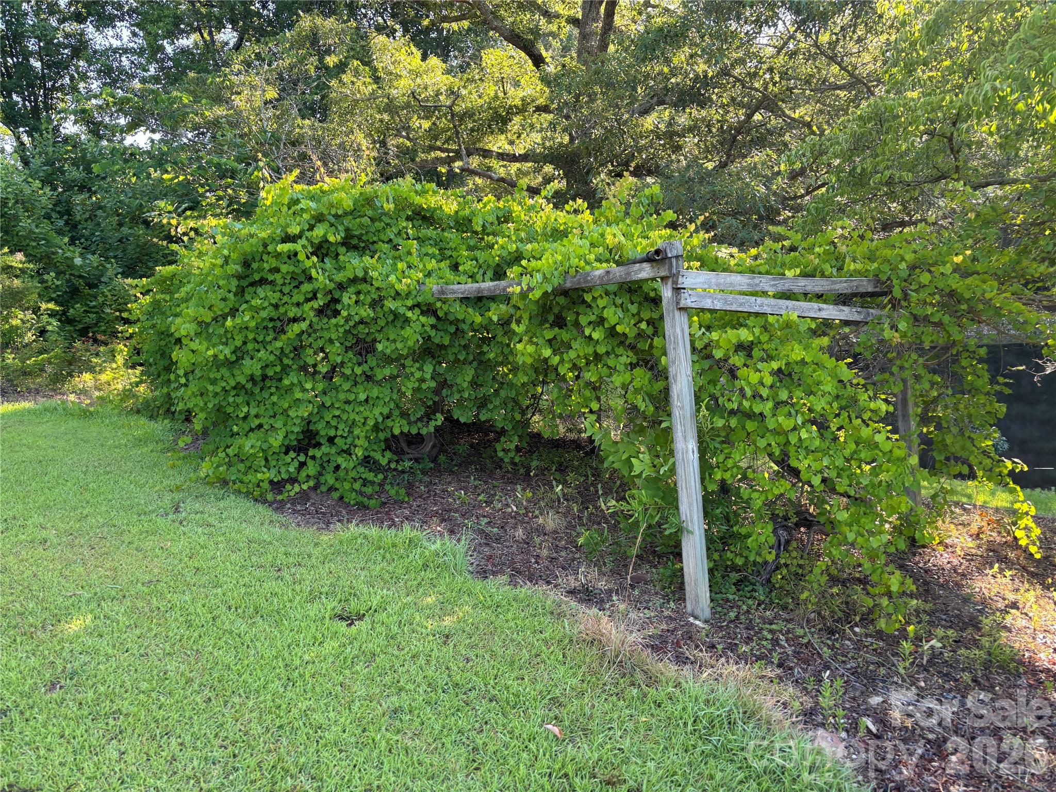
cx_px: 528
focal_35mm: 26
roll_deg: +3.6
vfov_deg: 53.1
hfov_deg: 67.3
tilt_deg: -8.4
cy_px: 396
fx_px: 793
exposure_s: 1/121
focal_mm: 5.96
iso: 50
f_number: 1.6
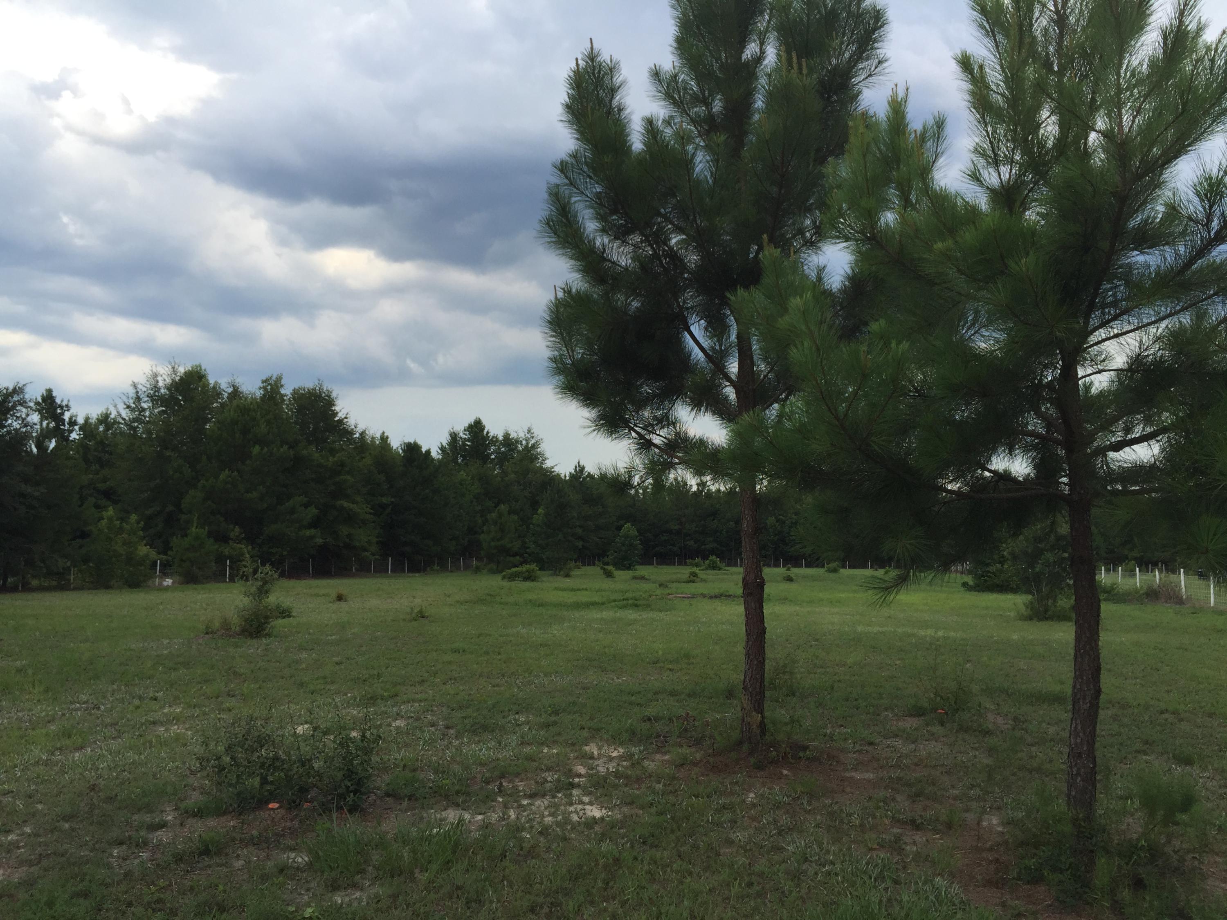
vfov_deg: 48.2
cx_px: 614
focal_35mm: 29
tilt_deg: +4.2
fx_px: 1028
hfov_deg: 61.7
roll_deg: -1.2
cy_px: 460
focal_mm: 4.15
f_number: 2.2
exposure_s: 1/549
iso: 32
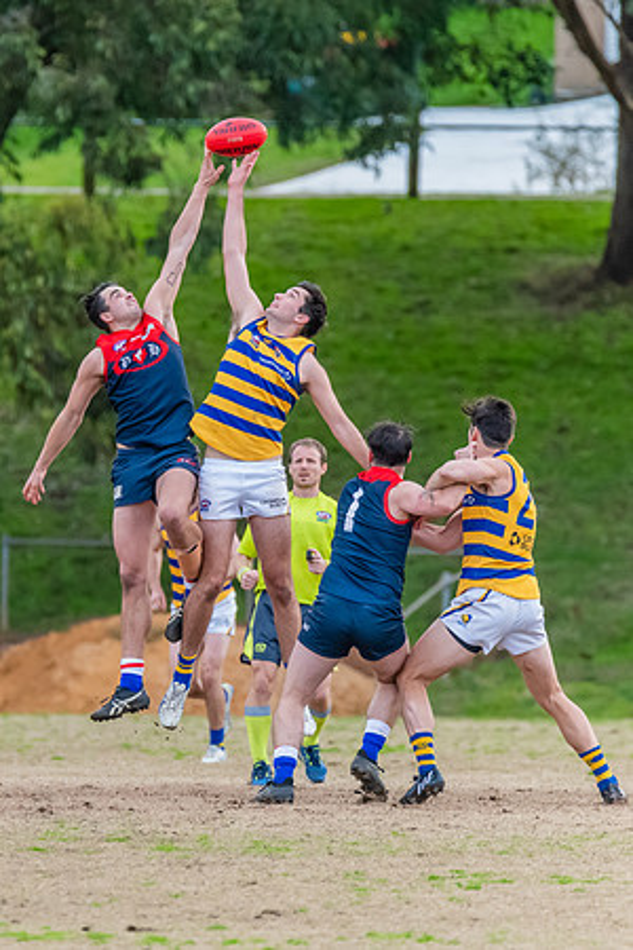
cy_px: 429
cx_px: 100
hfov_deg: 1.8
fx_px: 19710
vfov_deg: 2.8
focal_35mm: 747
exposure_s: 1/1600
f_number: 6
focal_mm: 450
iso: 3200
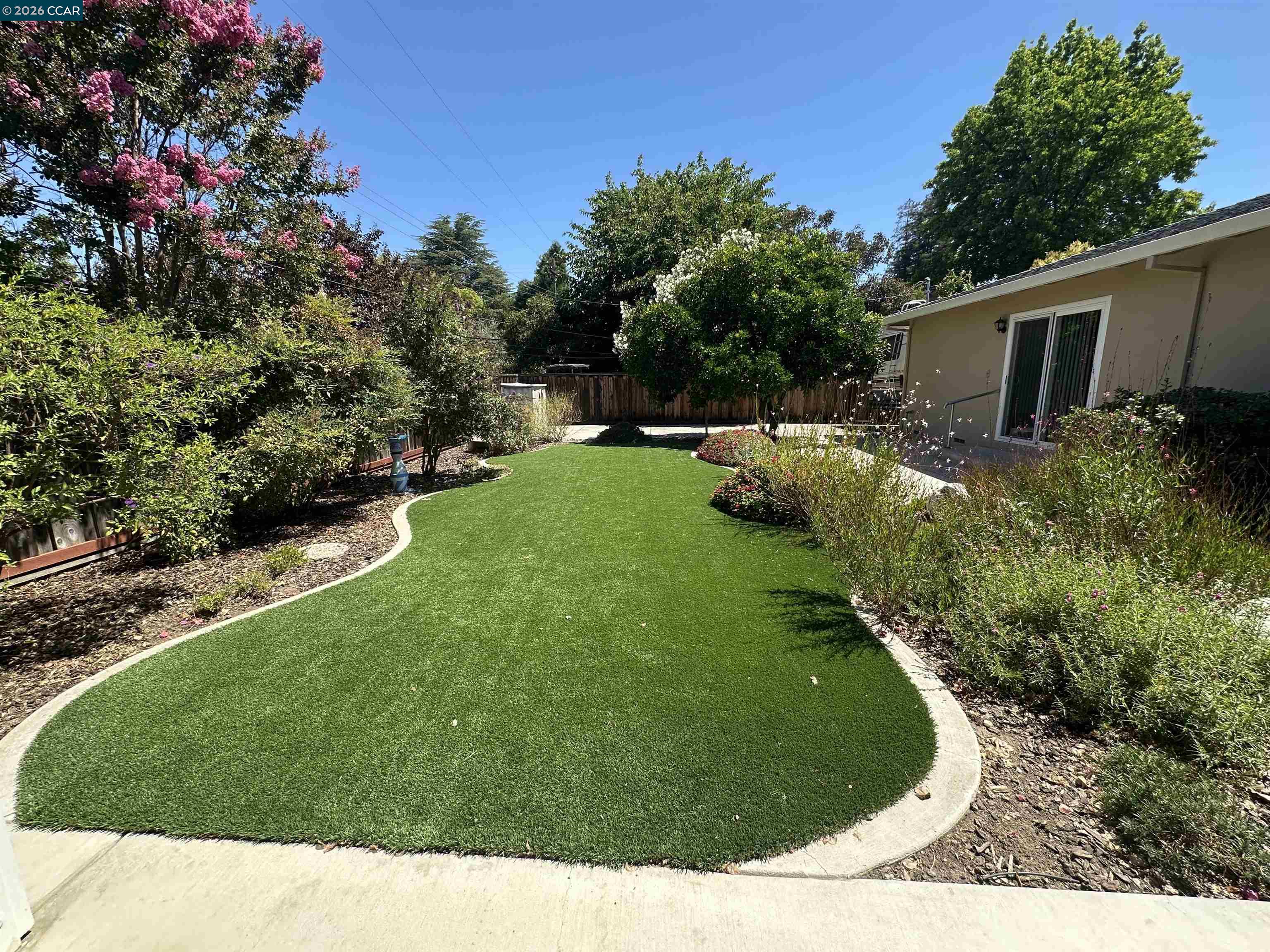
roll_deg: +0.5
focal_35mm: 14
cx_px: 635
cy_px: 476
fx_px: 514
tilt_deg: -10.7
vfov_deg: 85.7
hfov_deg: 102.1
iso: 40
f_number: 2.2
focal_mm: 2.22
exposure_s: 1/647
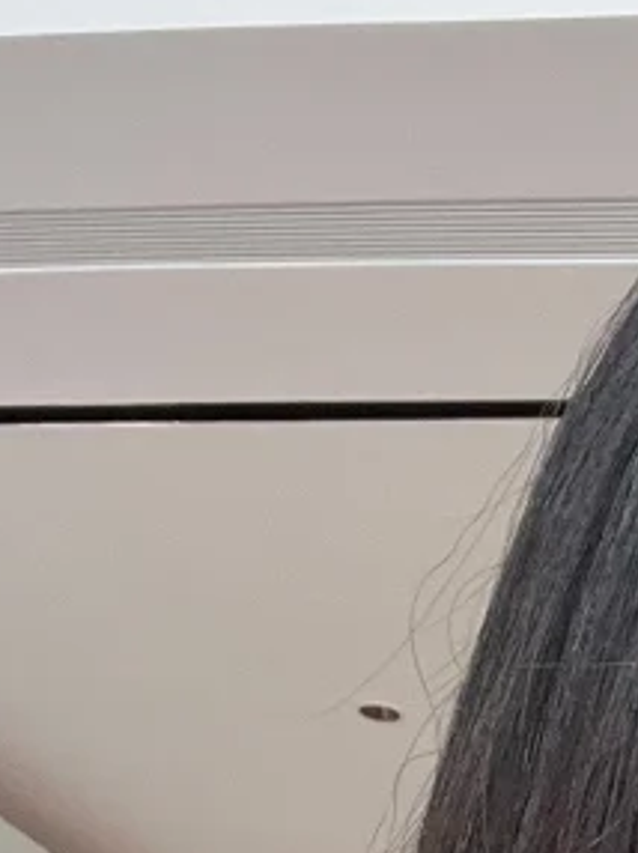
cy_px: 1464
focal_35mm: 116
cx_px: 1109
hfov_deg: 11.9
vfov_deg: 15.1
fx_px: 2855
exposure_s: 1/121
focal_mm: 2.71
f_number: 2.2
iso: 50
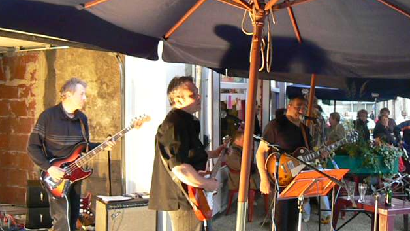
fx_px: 435
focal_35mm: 40
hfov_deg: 50.5
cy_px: 78
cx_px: 206
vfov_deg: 29.5
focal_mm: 6
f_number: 2.8
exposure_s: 1/30
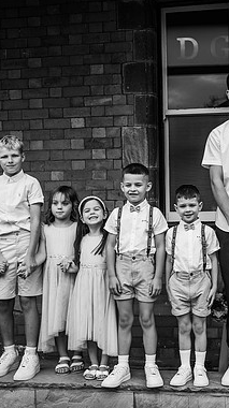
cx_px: 203
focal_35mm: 56
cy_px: 203
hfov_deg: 21.0
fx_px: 606
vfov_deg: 37.2
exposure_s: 1/500
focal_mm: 35
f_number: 4.5
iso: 100
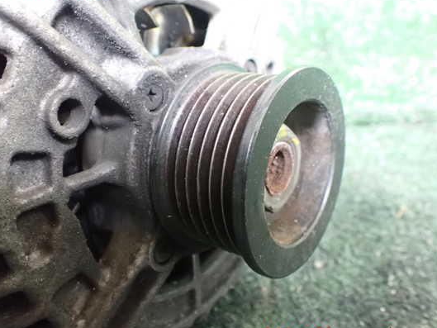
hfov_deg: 53.9
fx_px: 429
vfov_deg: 41.8
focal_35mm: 34
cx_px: 205
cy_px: 160
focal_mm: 5.4
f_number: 2.3
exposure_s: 1/25
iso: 1600
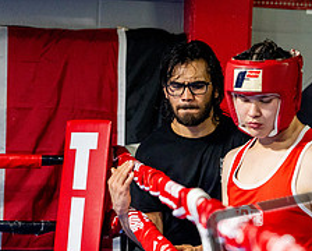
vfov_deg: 10.4
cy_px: 235
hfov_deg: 13.0
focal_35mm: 148
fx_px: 1369
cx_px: 210
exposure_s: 1/1000
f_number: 2
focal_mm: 61
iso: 4000
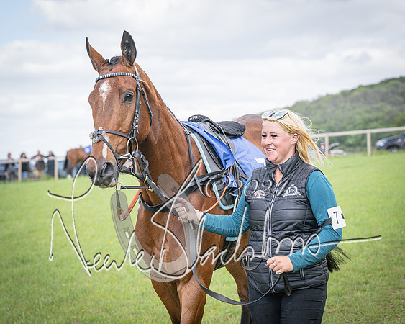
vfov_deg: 15.5
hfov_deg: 19.3
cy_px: 140
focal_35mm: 99
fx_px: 1191
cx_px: 191
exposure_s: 1/1600
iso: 400
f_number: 4
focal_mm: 70
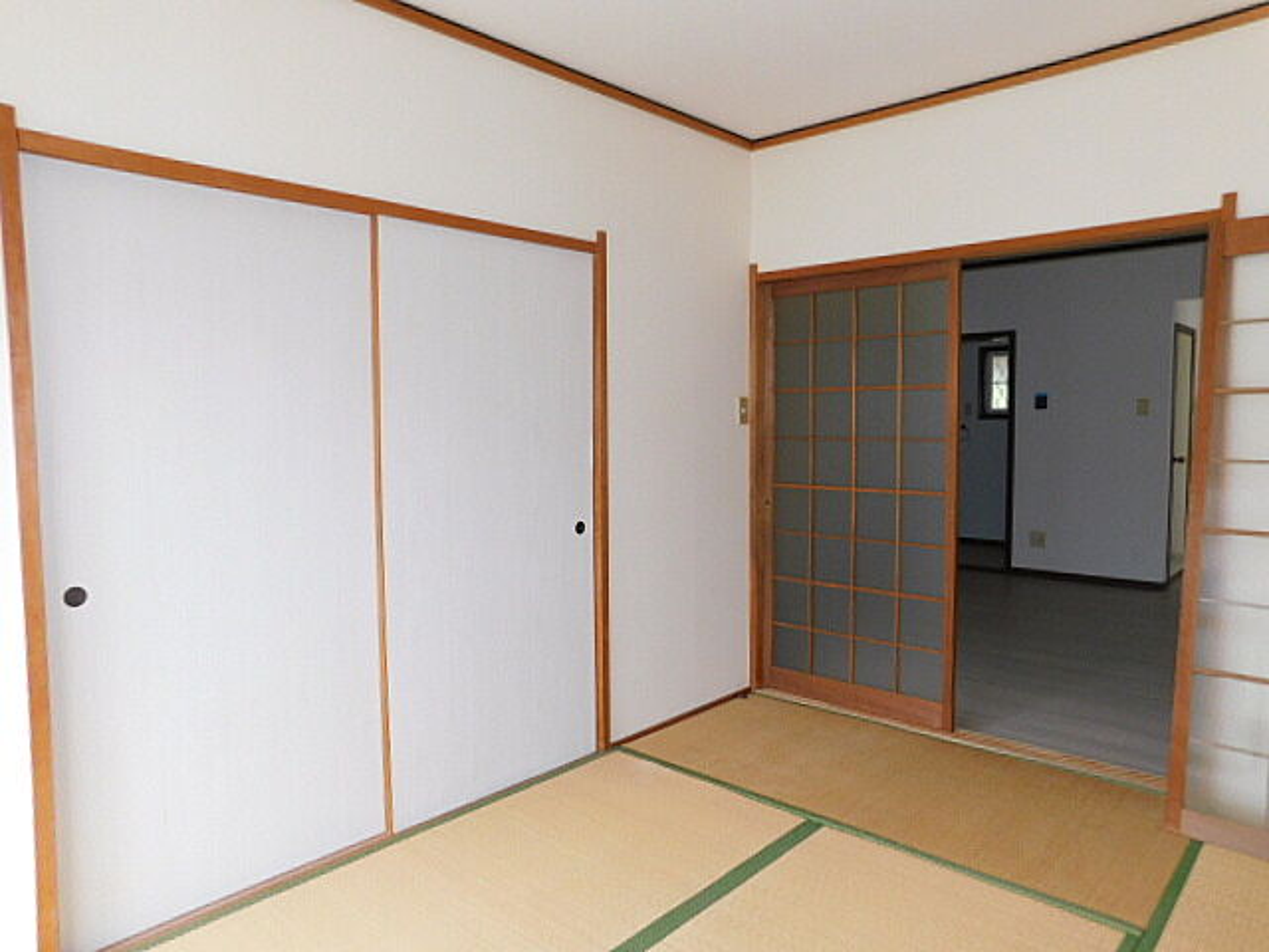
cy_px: 476
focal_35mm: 23
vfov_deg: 58.9
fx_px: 843
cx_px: 634
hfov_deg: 73.9
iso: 200
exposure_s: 1/30
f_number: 3
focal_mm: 4
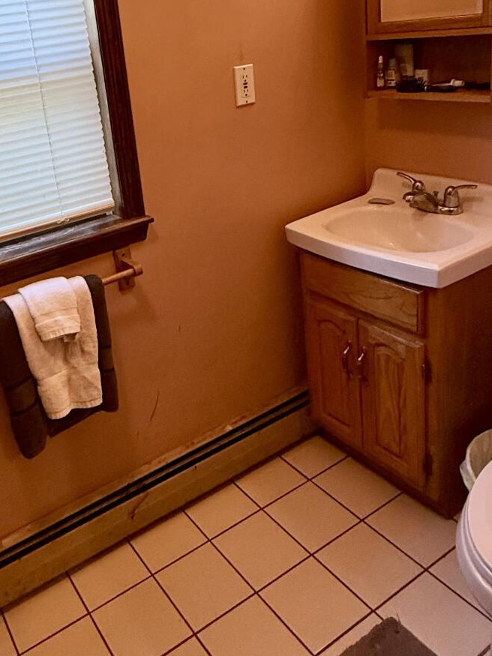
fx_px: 607
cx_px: 100
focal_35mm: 32
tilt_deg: -14.5
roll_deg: +8.3
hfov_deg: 42.2
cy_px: 201
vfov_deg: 55.2
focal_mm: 2.22
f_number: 2.2
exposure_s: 1/60
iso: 320
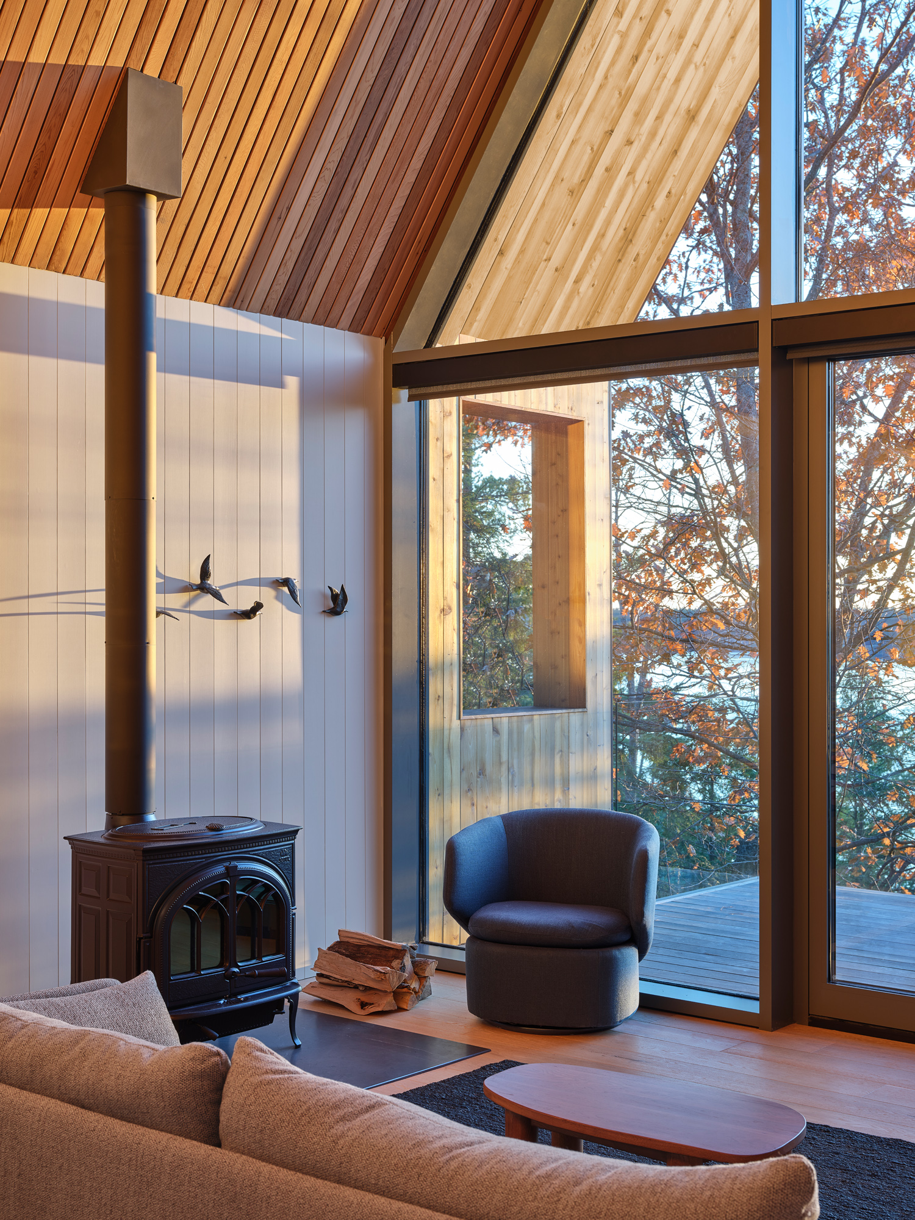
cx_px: 458
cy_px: 610
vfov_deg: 41.2
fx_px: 1621
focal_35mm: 46
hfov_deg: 31.5
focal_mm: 58.6
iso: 100
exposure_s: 2.5
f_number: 11
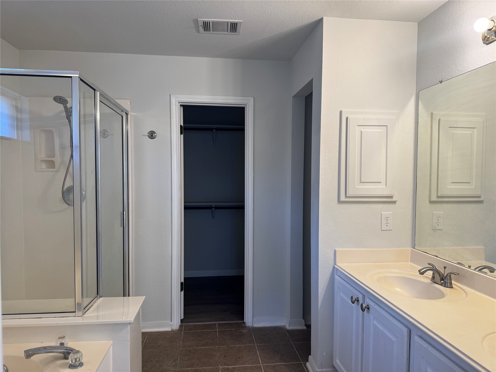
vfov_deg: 56.8
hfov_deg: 71.6
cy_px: 186
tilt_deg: -2.7
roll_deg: -1.2
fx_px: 344
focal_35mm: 24
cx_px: 248
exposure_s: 1/120
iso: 100
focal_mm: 6.76
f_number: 1.78
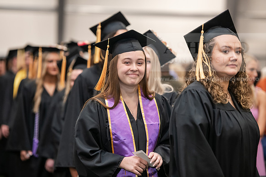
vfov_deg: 8.6
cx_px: 133
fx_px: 1182
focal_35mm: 160
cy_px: 88
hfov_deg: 12.8
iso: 2500
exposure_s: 1/200
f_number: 3.2
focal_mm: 160
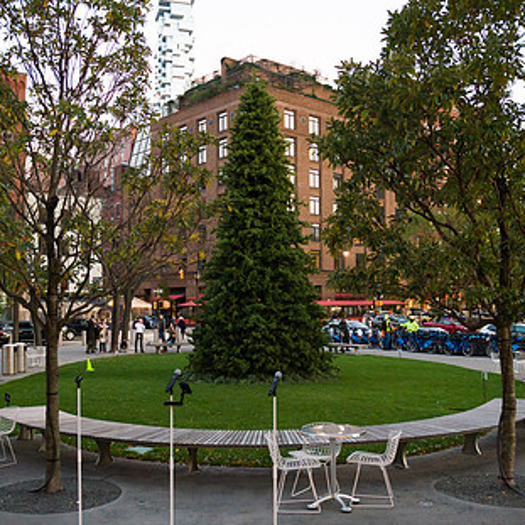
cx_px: 253
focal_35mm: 38
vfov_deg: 43.7
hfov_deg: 43.9
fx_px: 652
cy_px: 300
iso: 1600
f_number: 4
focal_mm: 24
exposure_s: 1/200
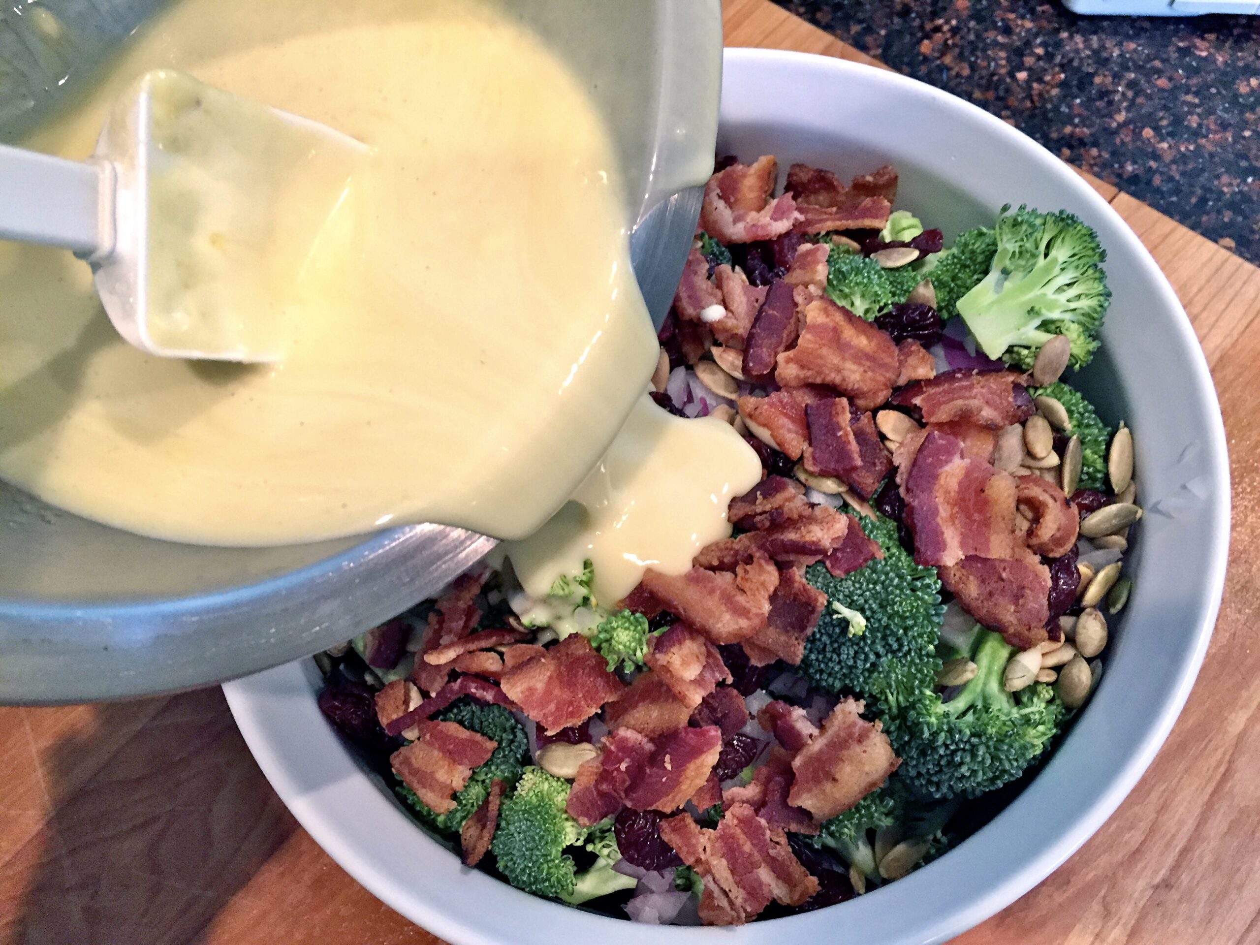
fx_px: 1056
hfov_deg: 61.7
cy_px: 472
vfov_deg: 48.2
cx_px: 630
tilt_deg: -65.2
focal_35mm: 29
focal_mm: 4.15
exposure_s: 1/30
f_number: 2.2
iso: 200
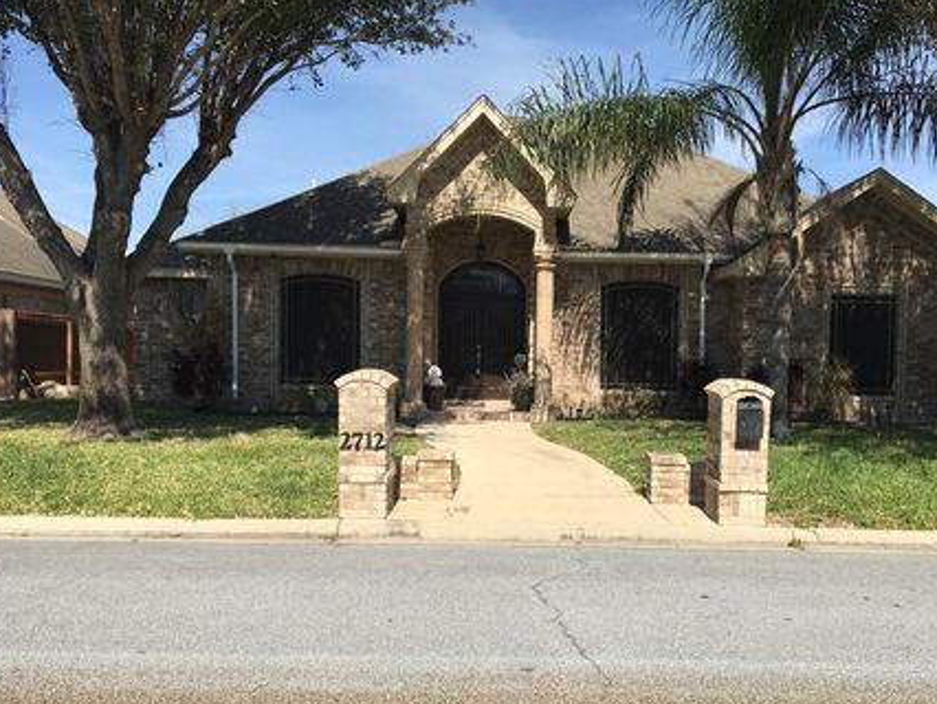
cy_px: 388
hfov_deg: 53.8
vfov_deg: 41.8
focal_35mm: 34
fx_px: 921
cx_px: 519
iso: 25
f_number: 2.2
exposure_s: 1/1570
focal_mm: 4.15
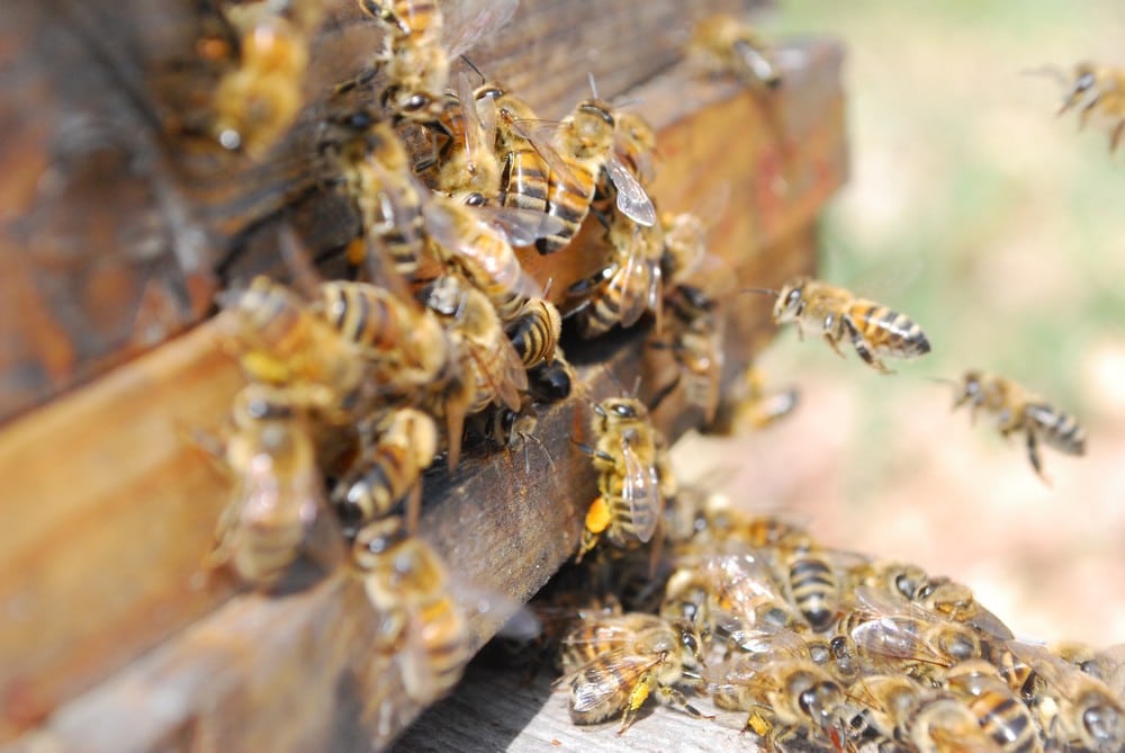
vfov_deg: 16.6
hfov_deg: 24.6
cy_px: 376
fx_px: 2581
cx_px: 562
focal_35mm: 82
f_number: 9
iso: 800
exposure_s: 1/320
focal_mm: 55
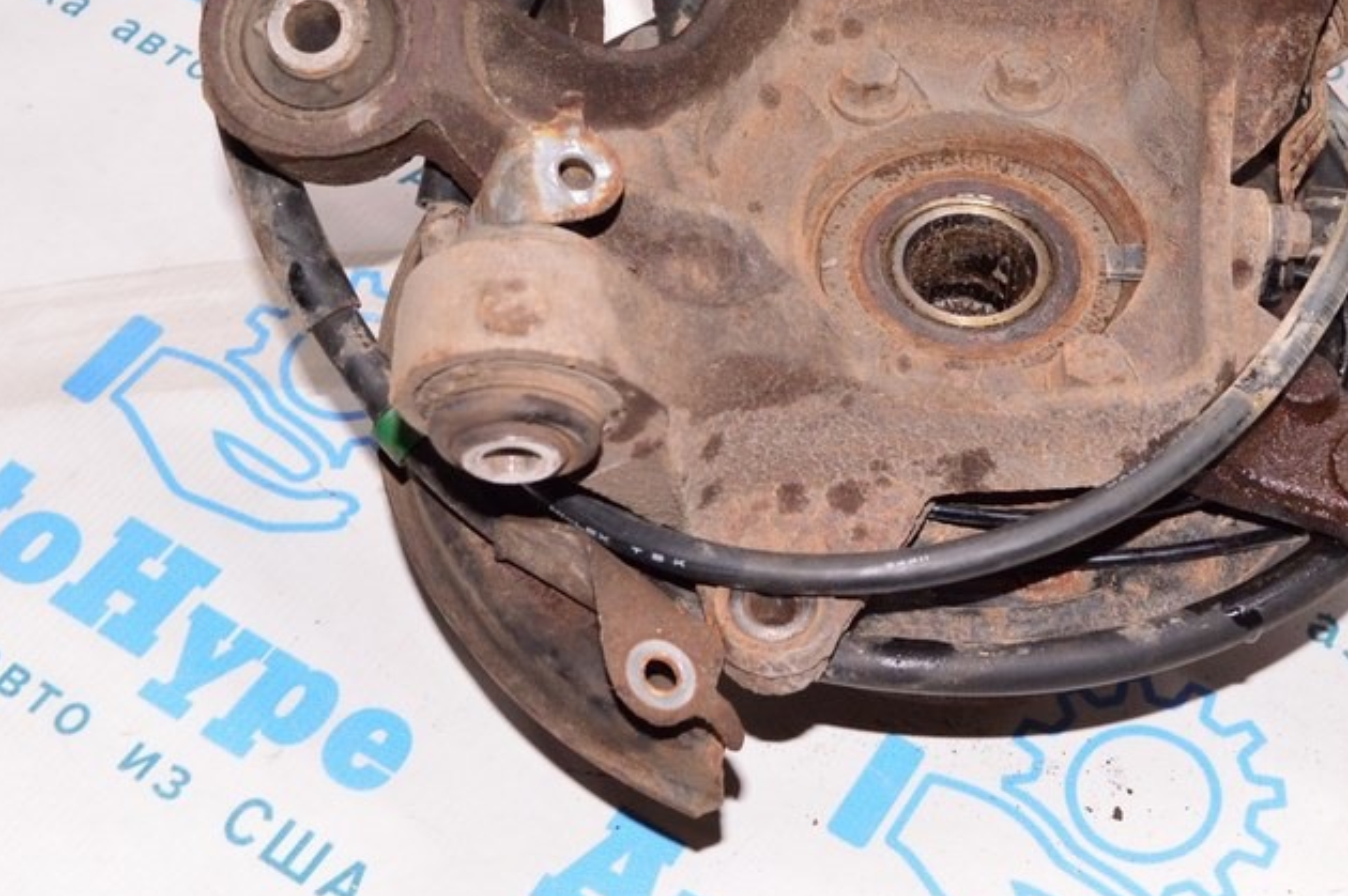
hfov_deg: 30.5
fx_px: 2462
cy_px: 181
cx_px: 809
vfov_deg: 20.4
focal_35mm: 66
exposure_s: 1/80
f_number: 8
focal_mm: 27
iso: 1600
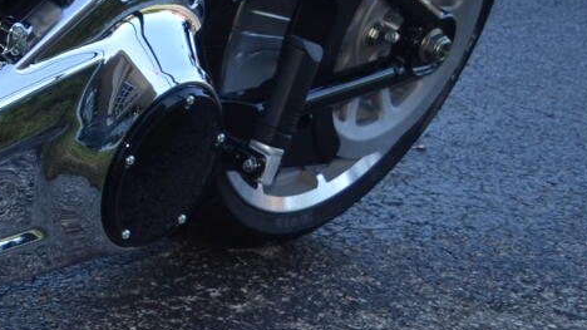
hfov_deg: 12.2
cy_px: -152
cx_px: -470
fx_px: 2505
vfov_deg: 7.4
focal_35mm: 161
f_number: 5.6
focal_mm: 24
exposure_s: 1/200
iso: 100
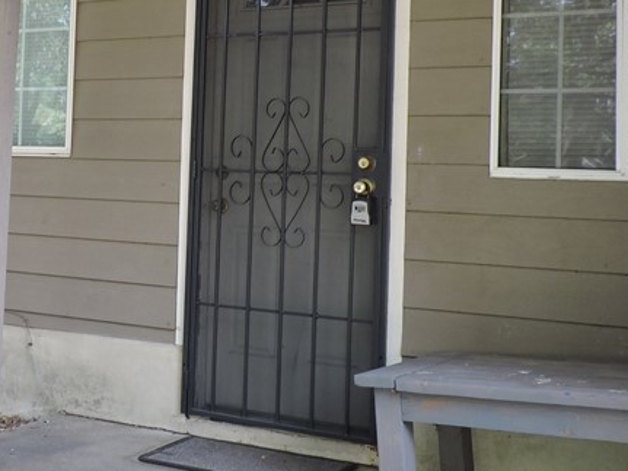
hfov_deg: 32.9
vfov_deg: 25.4
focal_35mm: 57
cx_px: 136
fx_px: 1034
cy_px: 130
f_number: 3
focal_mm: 4.3
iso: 100
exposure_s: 1/40
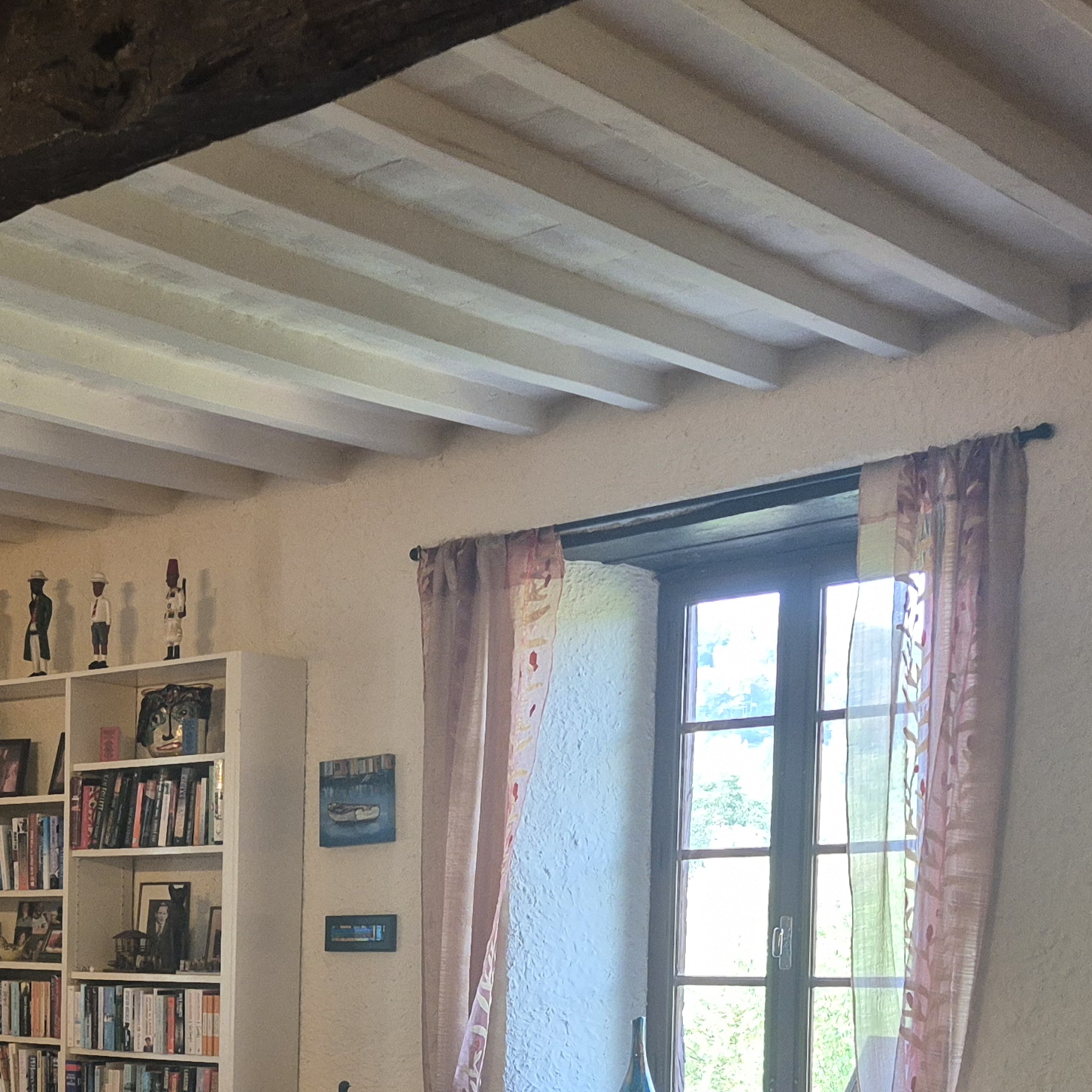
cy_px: 1058
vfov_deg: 28.9
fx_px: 1999
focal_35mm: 56
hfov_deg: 29.0
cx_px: 52
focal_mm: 5.4
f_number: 1.8
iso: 320
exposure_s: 1/100
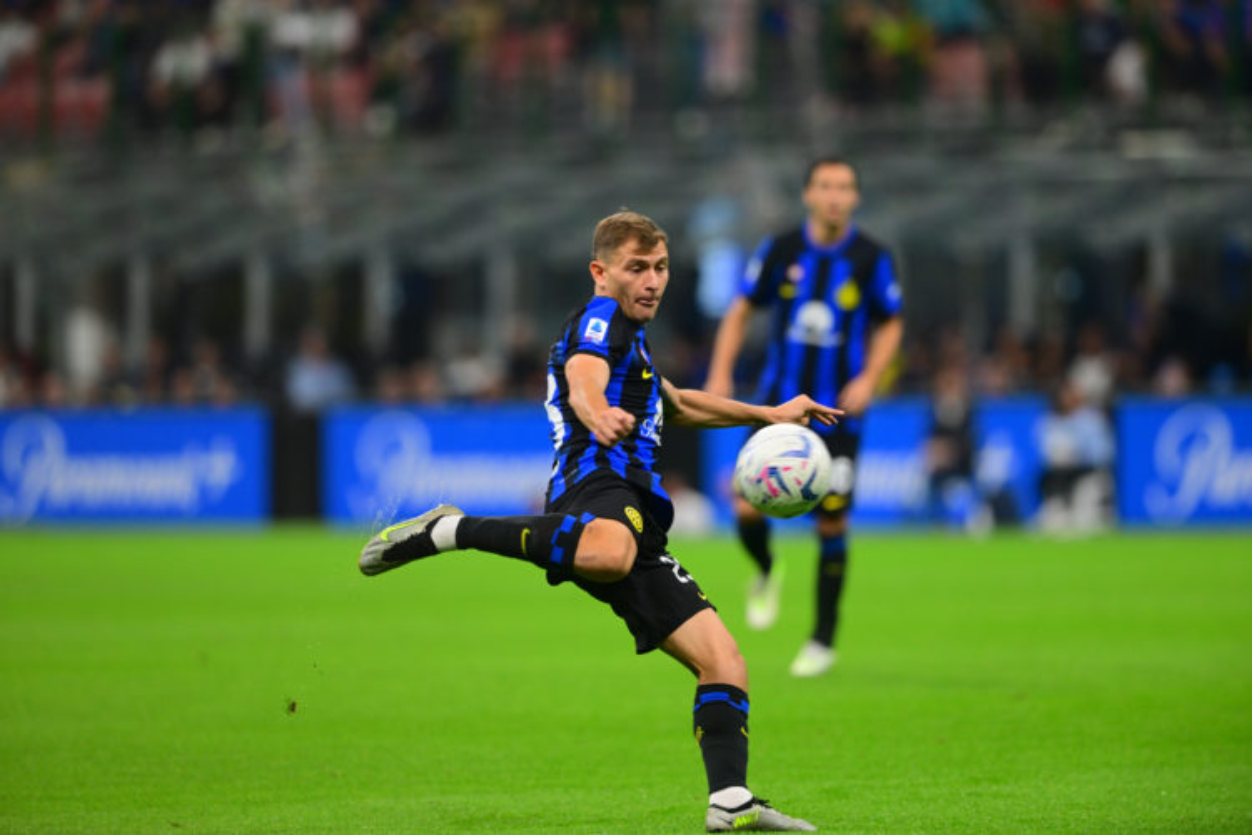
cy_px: 418
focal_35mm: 400
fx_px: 13910
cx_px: 626
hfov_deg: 5.2
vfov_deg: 3.4
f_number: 3.5
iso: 2000
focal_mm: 400
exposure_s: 1/1000
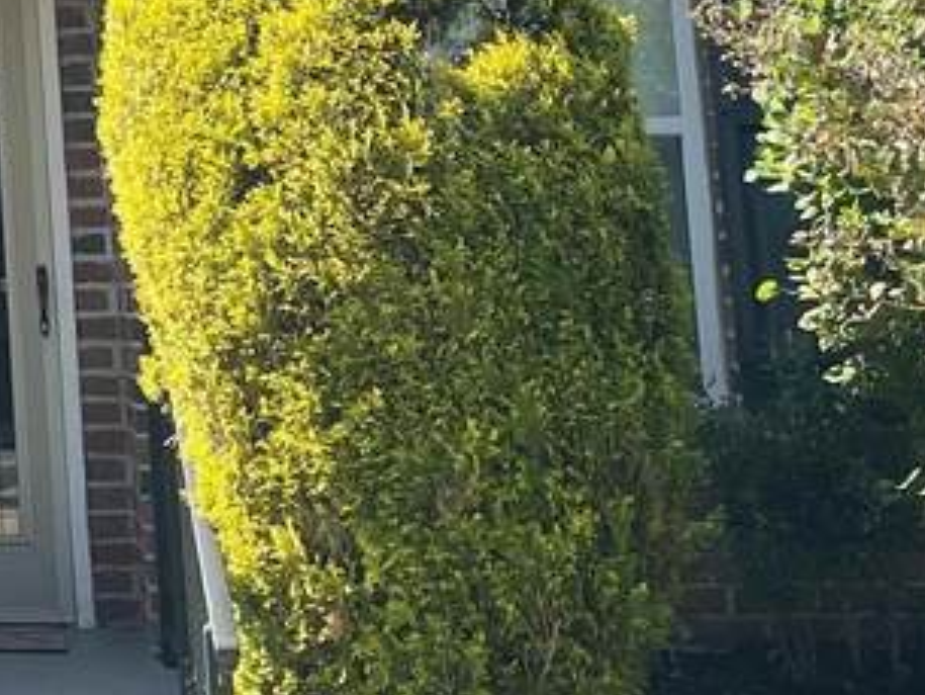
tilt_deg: +7.8
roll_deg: +1.6
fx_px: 2807
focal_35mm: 105
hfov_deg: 16.5
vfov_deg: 13.6
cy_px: -176
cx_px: -591
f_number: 1.6
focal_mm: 5.1
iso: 32
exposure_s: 1/916
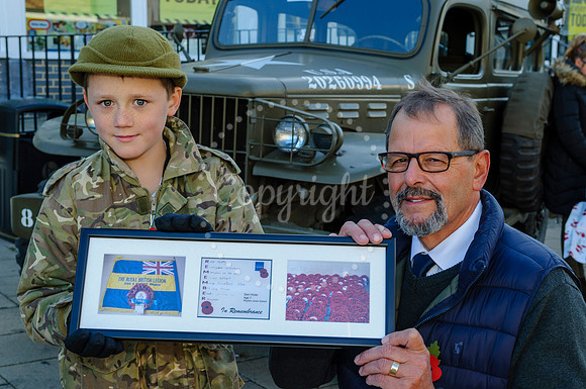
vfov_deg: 25.7
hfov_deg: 37.9
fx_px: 853
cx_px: 293
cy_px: 194
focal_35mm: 52
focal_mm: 35
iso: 200
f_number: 6.7
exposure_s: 1/90
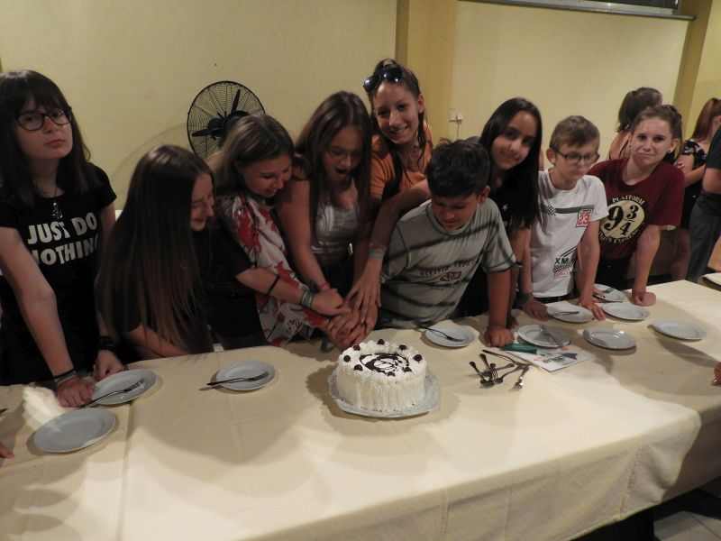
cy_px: 270
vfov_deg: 56.8
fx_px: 500
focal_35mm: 24
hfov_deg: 71.6
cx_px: 360
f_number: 3.3
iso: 560
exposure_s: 1/8
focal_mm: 4.3
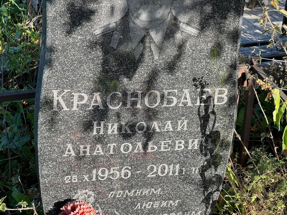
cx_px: 144
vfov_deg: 19.1
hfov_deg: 25.3
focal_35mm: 77
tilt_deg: -27.6
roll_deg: -1.0
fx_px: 638
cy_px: 108
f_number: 2.8
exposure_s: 1/127
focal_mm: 9
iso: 32
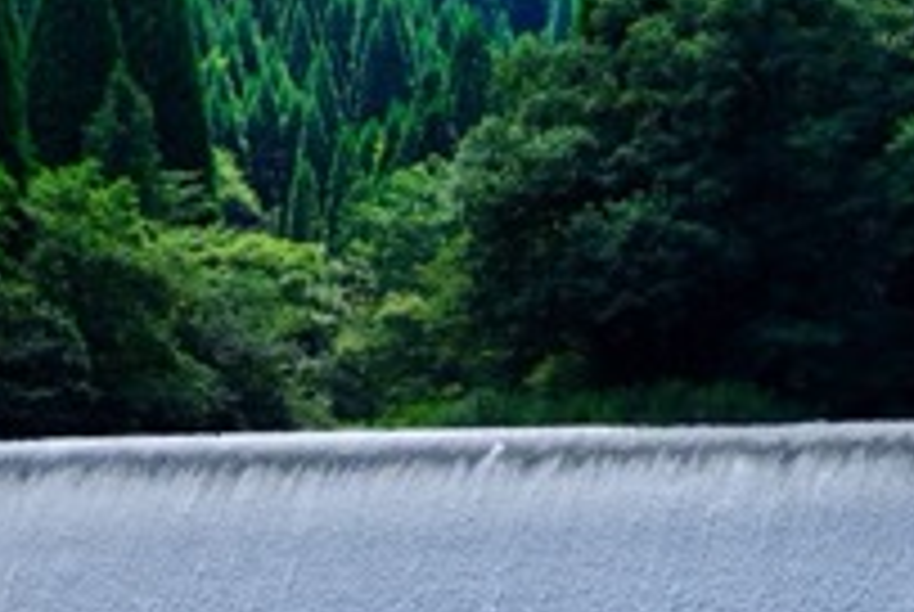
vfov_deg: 7.0
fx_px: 4983
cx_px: 554
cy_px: 562
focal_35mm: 196
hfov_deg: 10.5
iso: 400
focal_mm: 55
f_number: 6.4
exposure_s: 1/750
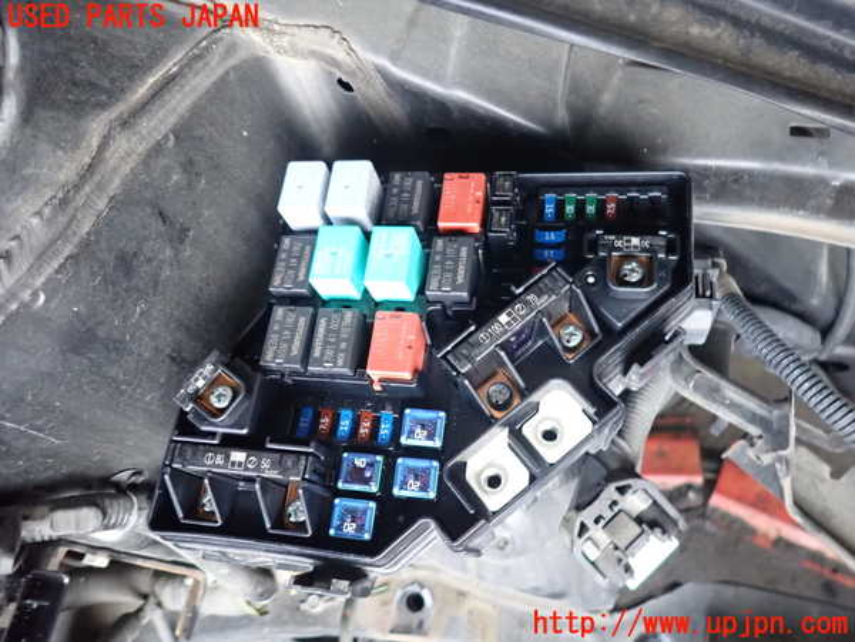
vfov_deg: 54.9
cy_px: 321
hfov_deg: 69.4
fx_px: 617
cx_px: 428
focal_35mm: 25
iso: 1250
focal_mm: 4.5
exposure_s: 1/250
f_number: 2
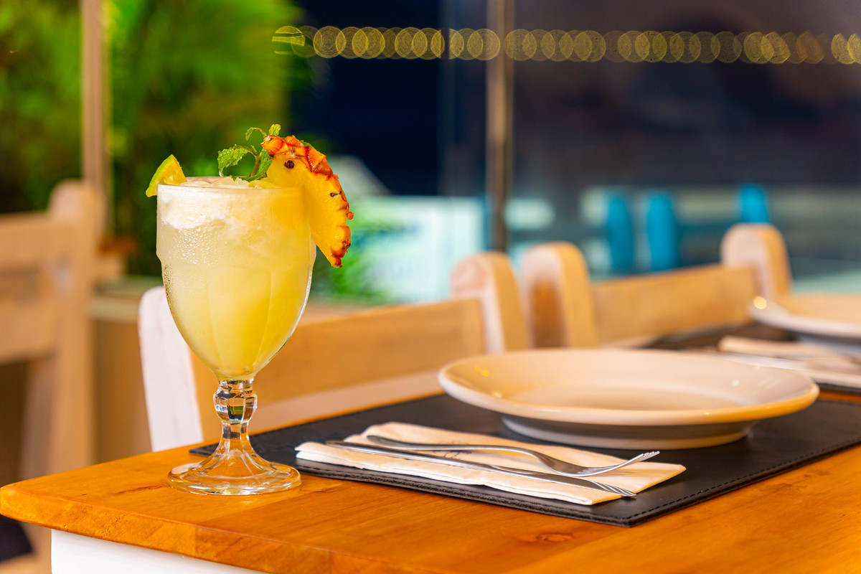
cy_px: 287
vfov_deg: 16.3
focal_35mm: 84
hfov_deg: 24.2
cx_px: 430
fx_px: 2009
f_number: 2.8
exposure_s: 1/50
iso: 400
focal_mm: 56
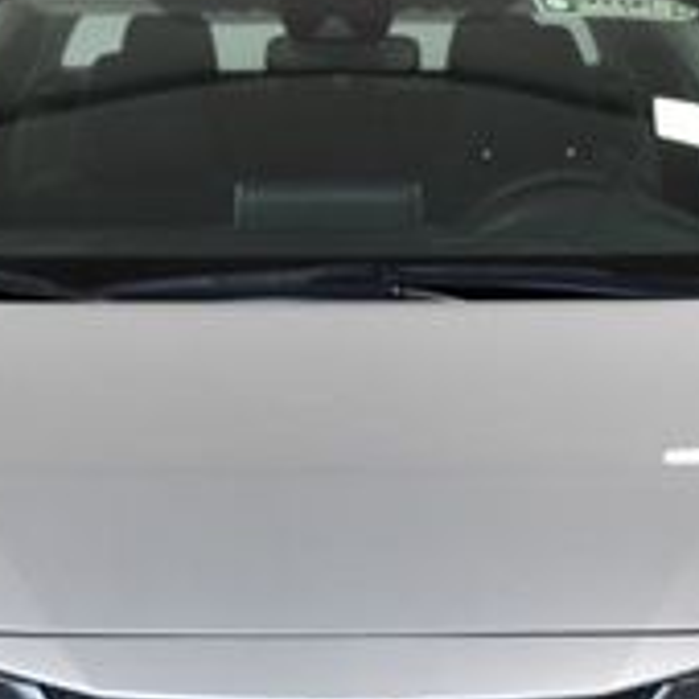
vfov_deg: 13.6
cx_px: 333
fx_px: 2924
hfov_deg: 13.6
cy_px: 481
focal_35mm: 128
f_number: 6.3
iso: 400
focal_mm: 27
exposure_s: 1/160
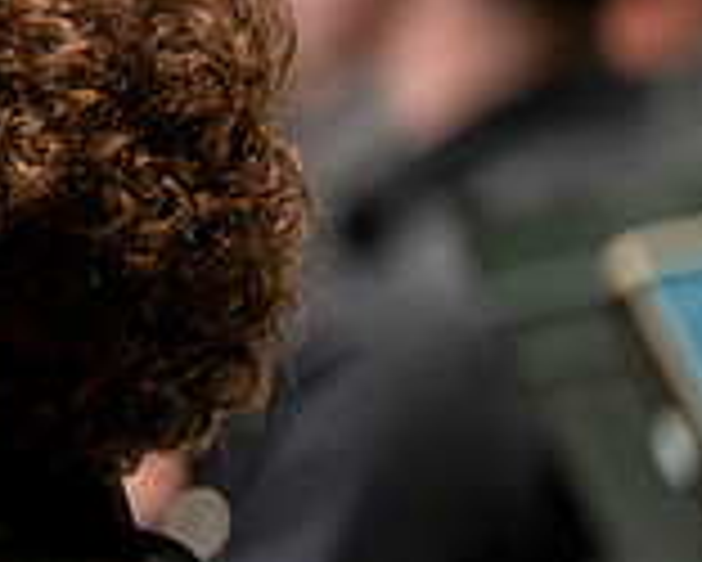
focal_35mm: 696
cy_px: 241
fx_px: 14469
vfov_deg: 2.2
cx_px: -482
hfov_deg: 2.8
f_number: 2.8
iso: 4000
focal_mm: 200
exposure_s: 1/640
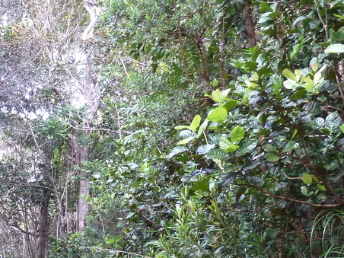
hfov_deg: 20.3
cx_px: -9
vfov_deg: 15.5
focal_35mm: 93
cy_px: 274
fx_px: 924
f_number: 3.5
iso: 200
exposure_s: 1/30
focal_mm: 5.7
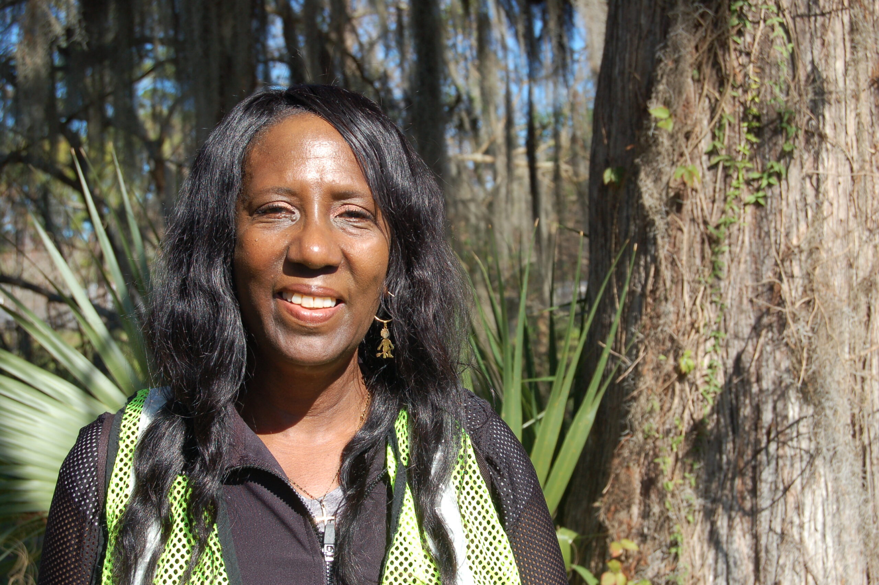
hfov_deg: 28.1
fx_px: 1756
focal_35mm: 72
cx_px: 440
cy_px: 292
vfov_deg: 18.9
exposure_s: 1/250
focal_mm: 48
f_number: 8
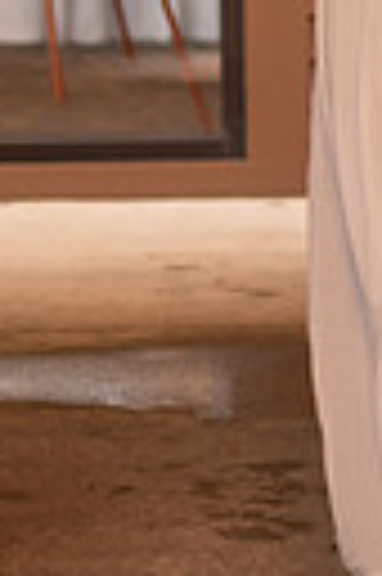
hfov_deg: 4.6
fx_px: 4772
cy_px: -68
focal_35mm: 299
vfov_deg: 6.9
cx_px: 427
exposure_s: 1/160
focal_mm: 85
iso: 500
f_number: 2.2
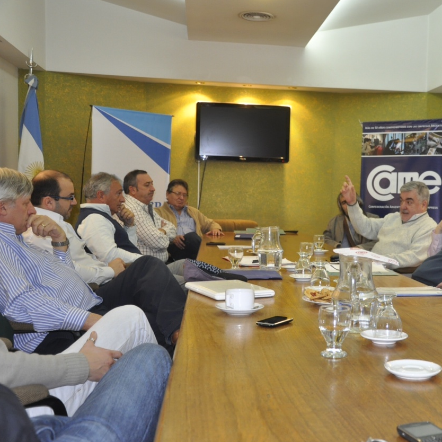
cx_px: 325
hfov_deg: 38.3
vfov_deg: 39.2
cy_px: 224
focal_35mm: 43
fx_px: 621
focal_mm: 22
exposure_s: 1/60
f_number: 4.5
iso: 1000
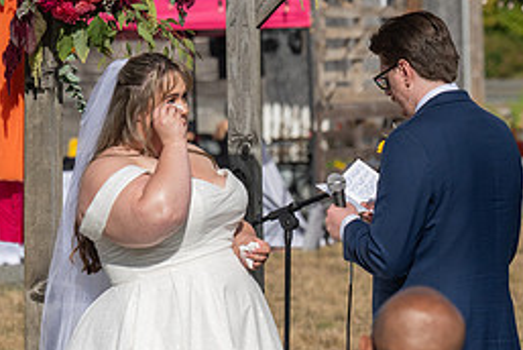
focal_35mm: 305
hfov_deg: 6.7
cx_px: 265
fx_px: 4436
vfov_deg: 4.5
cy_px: 276
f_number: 4.5
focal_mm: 119
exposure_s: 1/8000
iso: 400
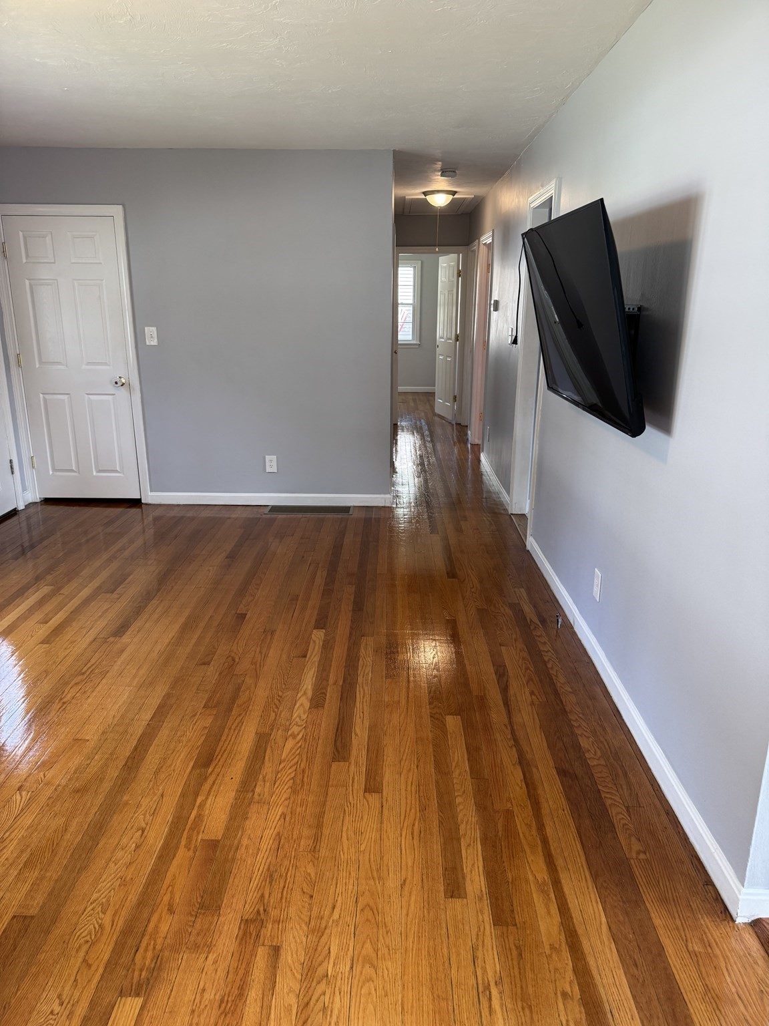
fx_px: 711
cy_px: 513
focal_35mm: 24
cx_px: 384
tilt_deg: -16.5
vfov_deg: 71.6
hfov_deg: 56.8
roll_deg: +0.5
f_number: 1.78
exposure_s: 1/120
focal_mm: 6.76
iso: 160
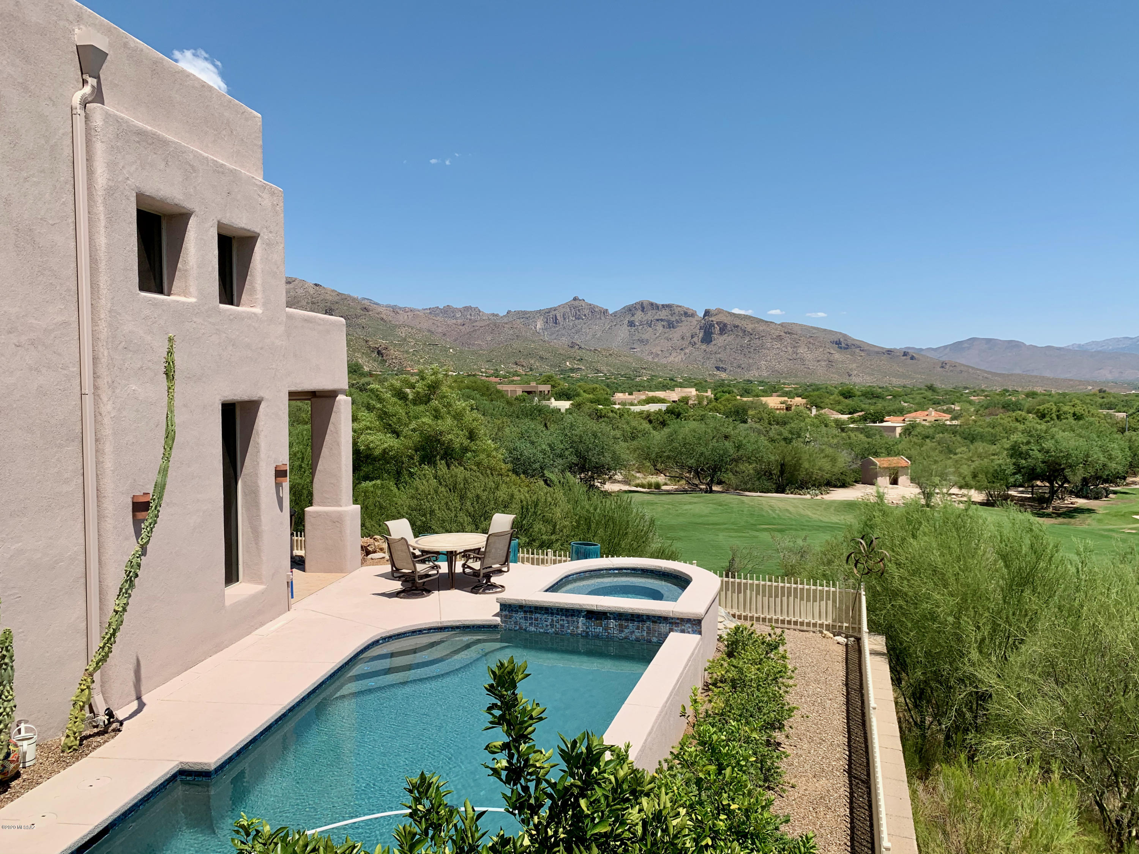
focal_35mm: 26
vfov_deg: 53.1
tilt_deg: -1.9
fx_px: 856
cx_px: 570
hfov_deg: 67.3
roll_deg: +0.0
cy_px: 427
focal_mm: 4.25
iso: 25
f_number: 1.8
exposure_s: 1/3086
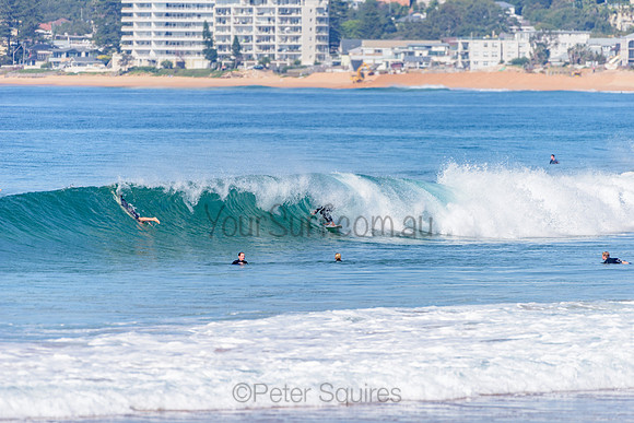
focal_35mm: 500
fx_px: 8807
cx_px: 317
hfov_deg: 4.1
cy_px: 212
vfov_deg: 2.8
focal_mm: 500
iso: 140
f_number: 5.6
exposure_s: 1/2000
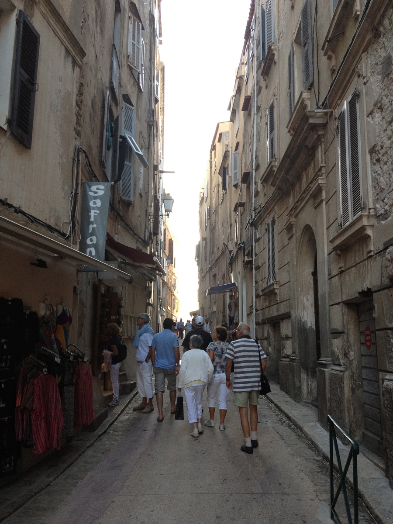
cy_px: 262
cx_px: 196
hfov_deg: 40.7
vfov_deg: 52.6
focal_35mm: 35
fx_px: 530
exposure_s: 1/120
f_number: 2.4
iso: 100
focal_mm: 4.28
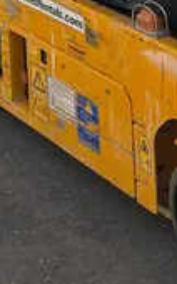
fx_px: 920
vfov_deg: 15.6
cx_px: 190
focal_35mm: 119
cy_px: -188
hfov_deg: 10.9
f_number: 1.6
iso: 50
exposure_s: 1/3521
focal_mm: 5.1
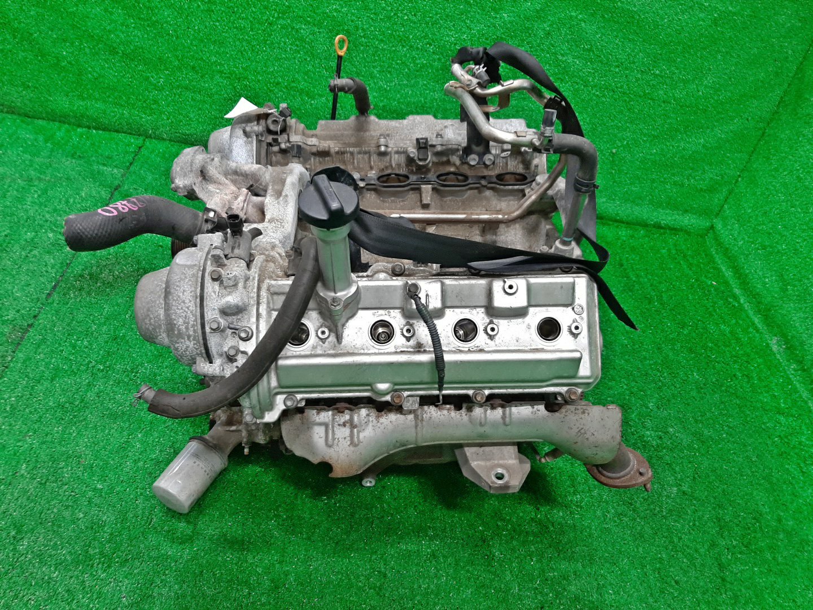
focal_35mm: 26
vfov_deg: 53.1
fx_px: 611
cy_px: 305
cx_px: 406
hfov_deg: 67.3
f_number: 1.7
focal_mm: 3.93
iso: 130
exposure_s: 1/50
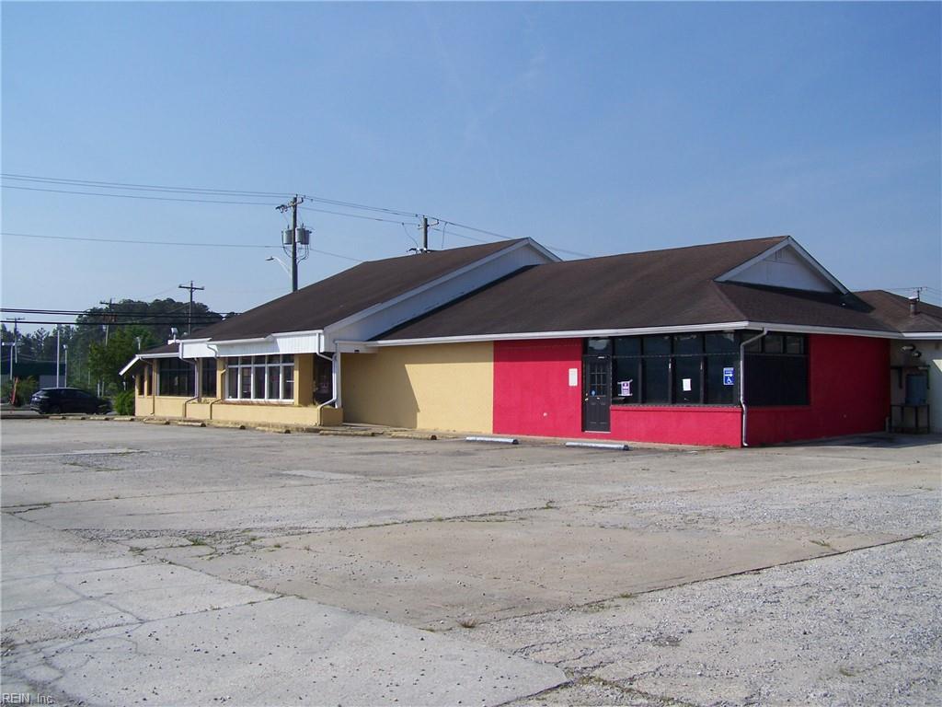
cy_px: 354
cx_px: 471
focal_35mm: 38
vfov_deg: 37.7
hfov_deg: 49.0
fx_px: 1034
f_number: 4
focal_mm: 6.3
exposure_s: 1/800
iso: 64
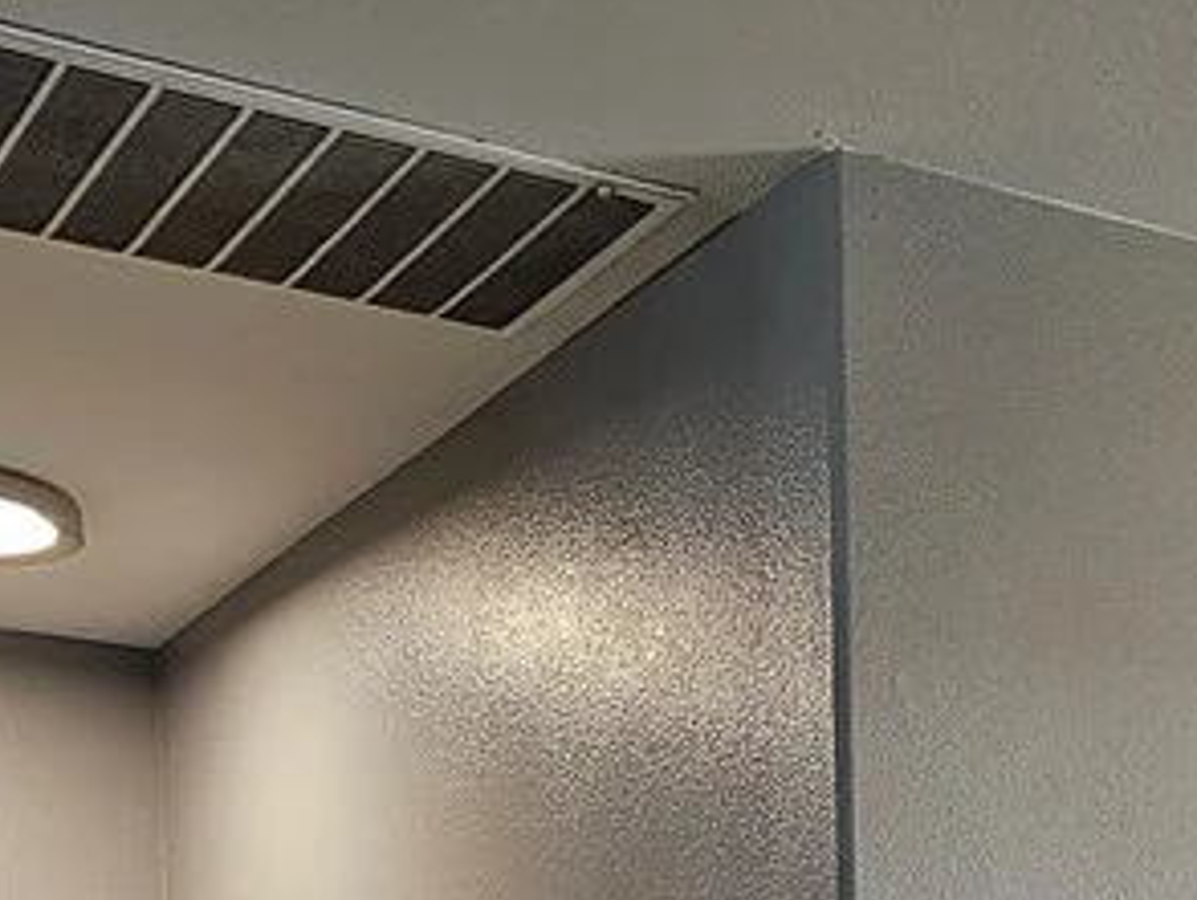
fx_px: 2769
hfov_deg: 23.9
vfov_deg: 16.5
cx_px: 1030
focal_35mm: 80
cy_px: 1425
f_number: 1.7
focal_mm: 6.3
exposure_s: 1/120
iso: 320
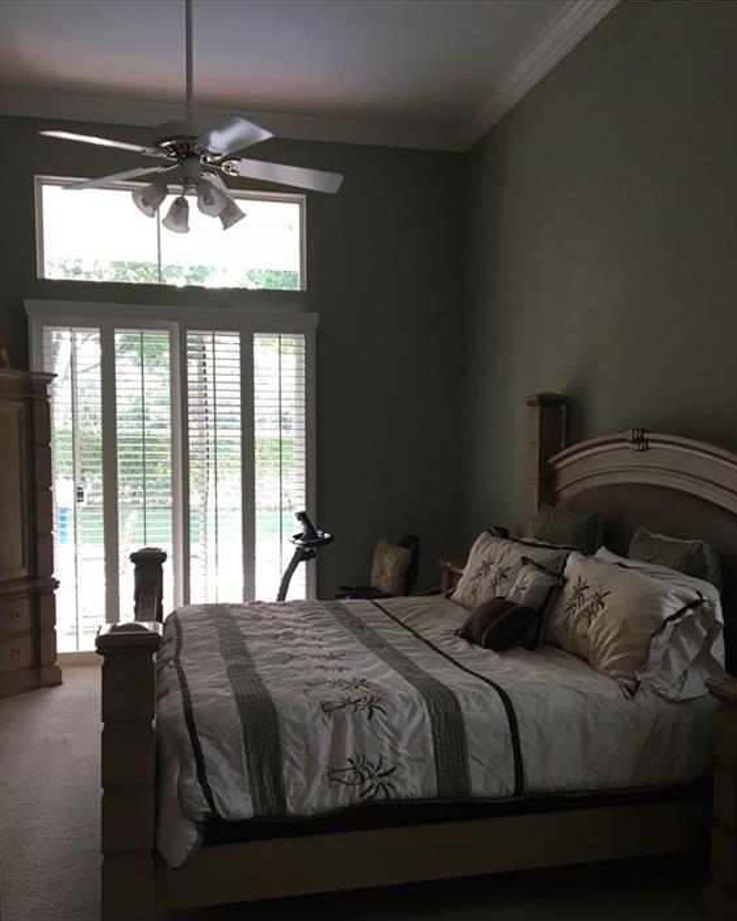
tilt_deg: -2.9
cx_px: 367
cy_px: 502
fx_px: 845
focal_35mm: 31
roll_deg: -0.1
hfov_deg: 47.1
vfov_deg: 57.1
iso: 64
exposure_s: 1/30
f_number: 2.2
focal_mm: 4.15
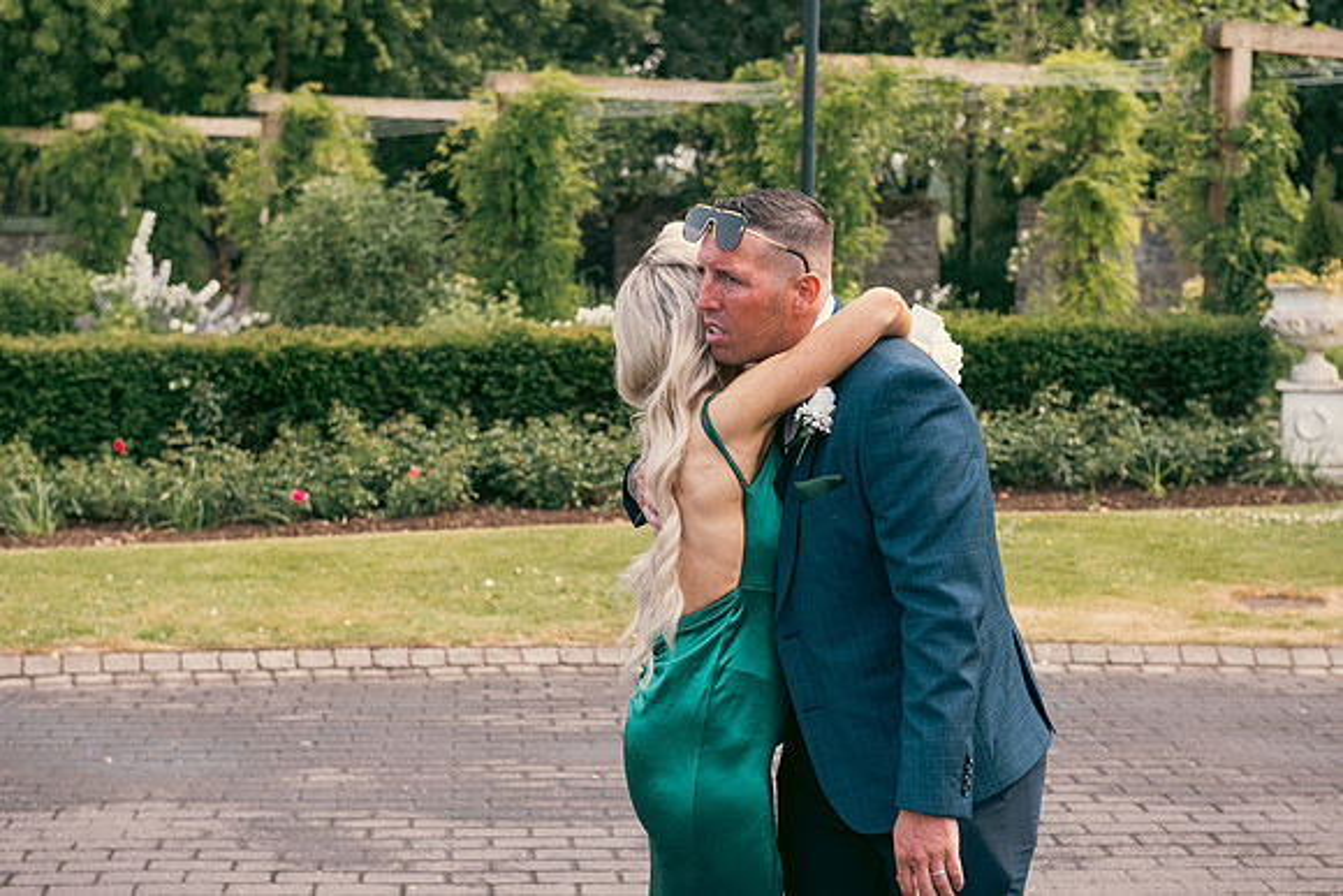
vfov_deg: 19.5
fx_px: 2612
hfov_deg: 28.8
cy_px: 448
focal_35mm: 70
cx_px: 672
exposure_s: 1/200
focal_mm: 70
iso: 250
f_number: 6.3
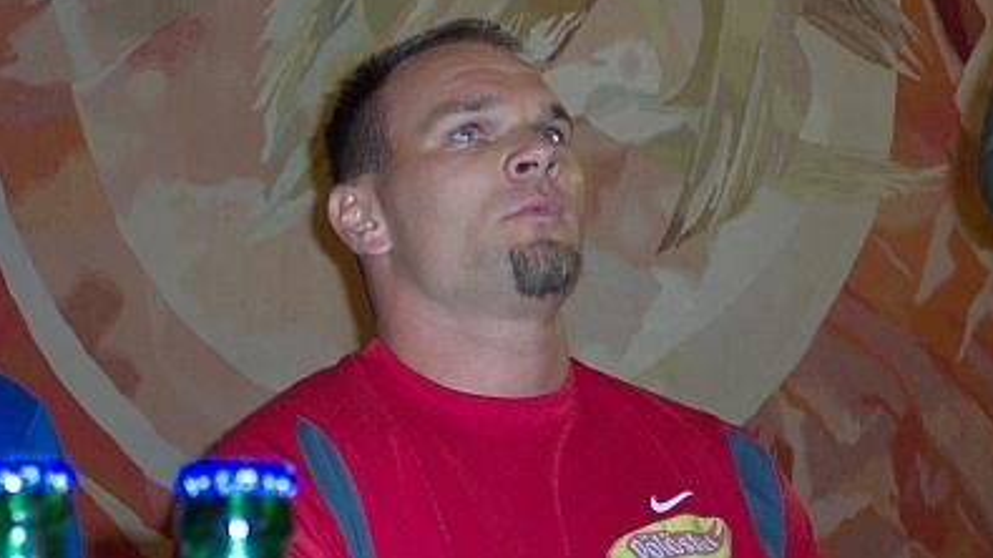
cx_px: 498
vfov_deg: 11.3
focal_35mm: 107
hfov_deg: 20.0
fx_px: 2817
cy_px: 226
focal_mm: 21.3
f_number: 4.8
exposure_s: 1/90
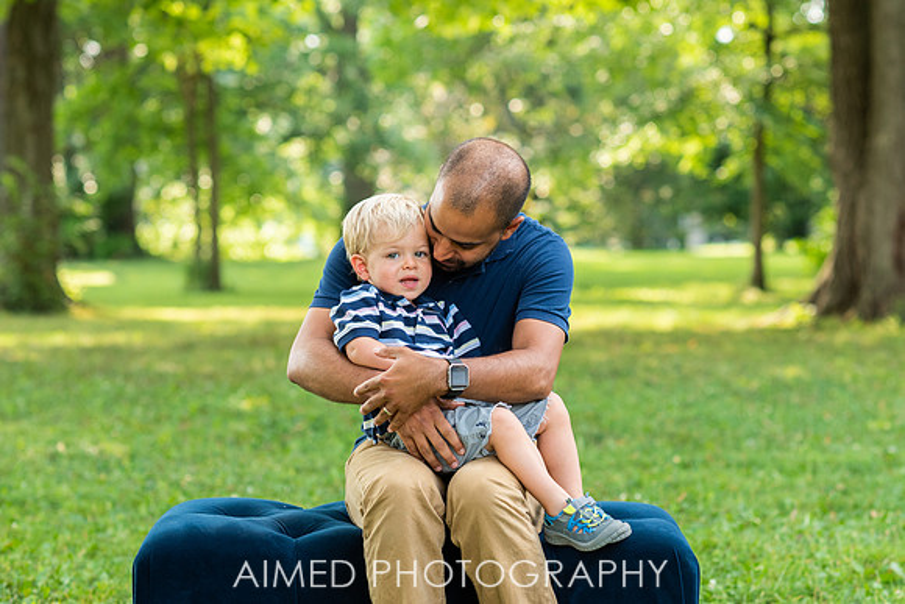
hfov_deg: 20.1
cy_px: 291
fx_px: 2549
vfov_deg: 13.5
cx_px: 531
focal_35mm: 101
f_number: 3.2
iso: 400
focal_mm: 85
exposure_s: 1/400
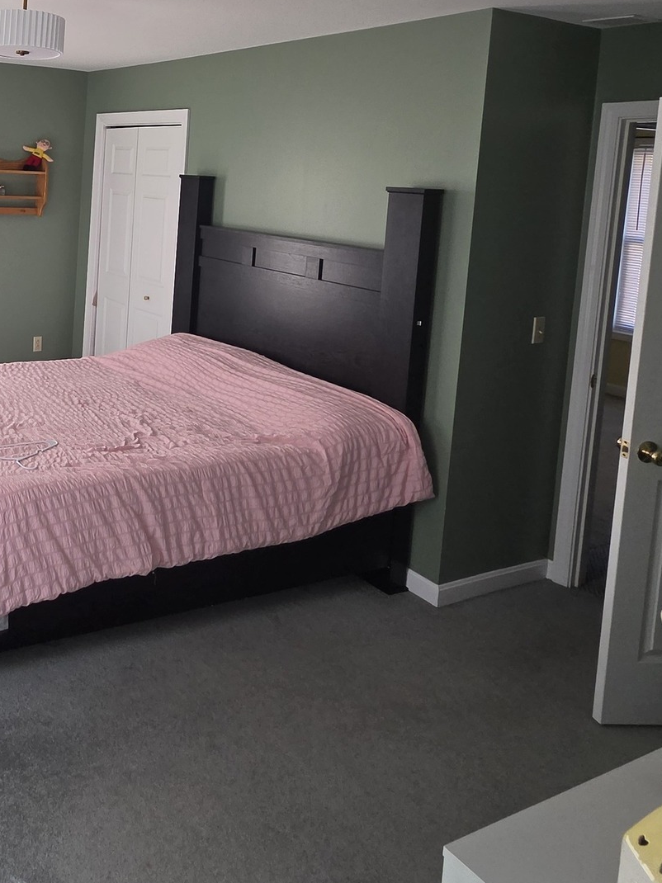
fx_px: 714
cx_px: -29
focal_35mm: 28
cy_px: 235
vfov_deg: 60.4
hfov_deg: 41.7
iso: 125
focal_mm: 2.2
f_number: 2.2
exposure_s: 1/120
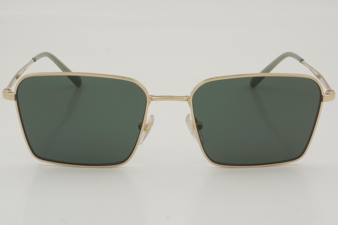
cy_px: 112
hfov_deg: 24.6
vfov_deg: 16.6
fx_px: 775
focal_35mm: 82
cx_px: 169
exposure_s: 1/3
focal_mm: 55
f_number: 32
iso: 100
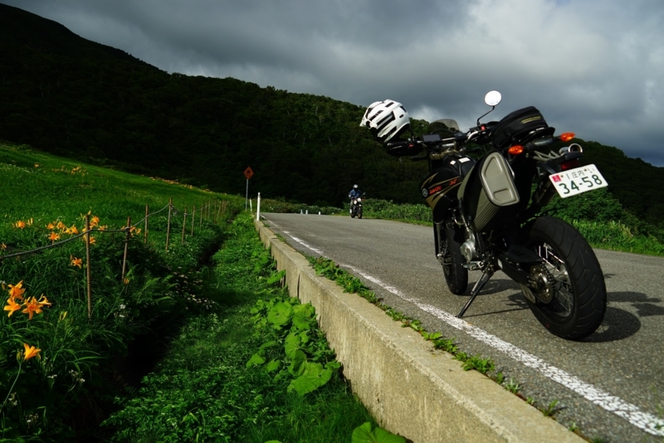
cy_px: 222
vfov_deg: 43.6
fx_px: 554
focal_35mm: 30
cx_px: 332
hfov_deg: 61.9
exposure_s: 1/1000
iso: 100
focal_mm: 30
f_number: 5
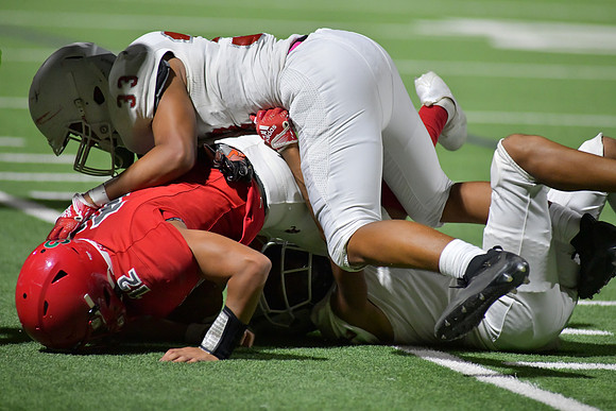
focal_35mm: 300
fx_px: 5134
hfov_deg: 6.9
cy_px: 206
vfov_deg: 4.6
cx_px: 308
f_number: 4
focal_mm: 300
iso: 8000
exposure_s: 1/1250
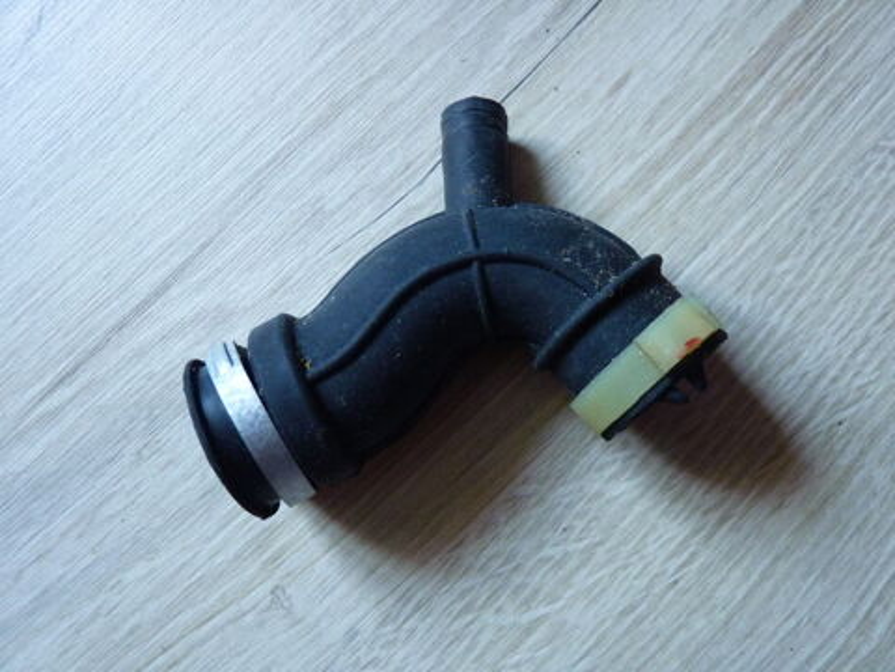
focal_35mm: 32
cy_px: 336
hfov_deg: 56.8
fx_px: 827
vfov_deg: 44.2
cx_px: 448
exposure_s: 1/13
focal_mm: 5.6
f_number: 3
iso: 400
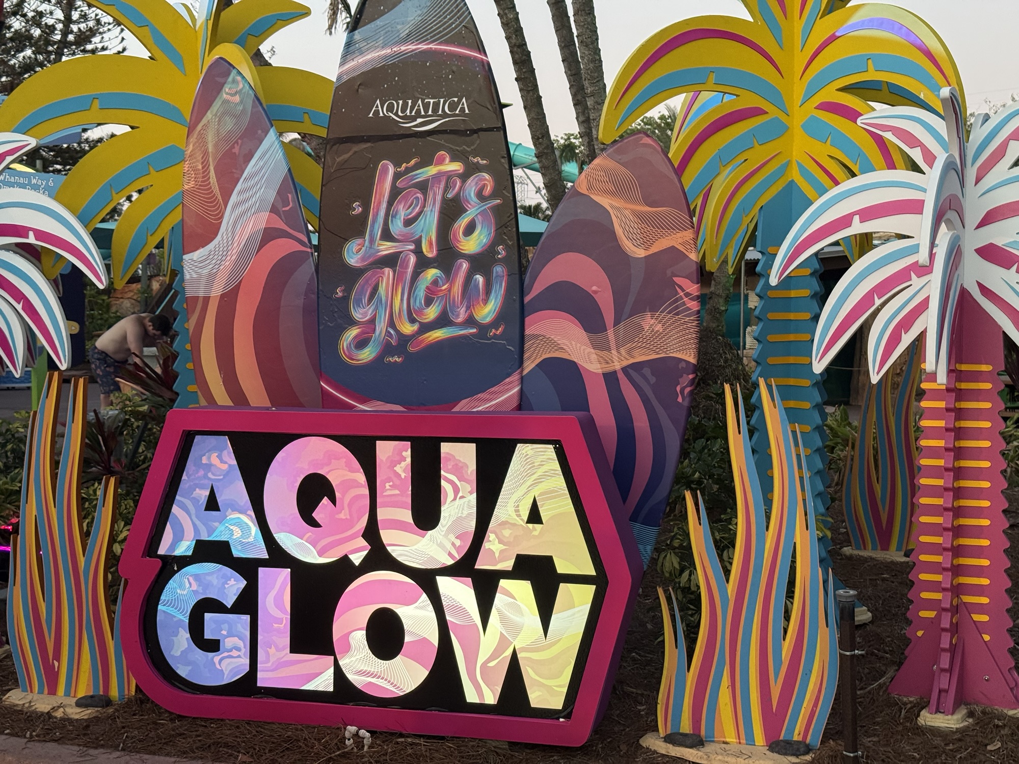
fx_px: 1413
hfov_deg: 39.7
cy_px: 382
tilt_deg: -1.9
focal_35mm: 48
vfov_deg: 30.3
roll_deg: -0.2
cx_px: 510
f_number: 1.78
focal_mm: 6.76
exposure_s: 1/120
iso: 160
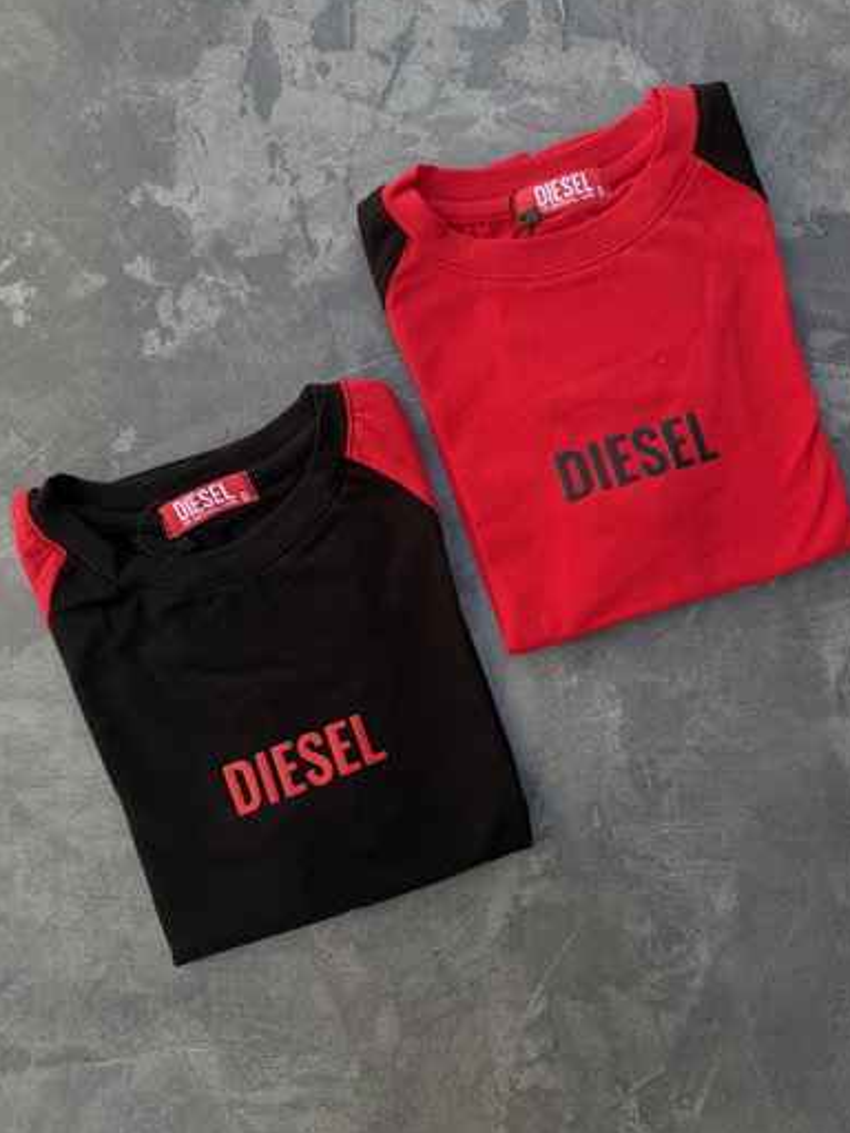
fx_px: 819
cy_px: 563
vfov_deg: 69.4
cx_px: 438
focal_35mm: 25
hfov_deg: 54.9
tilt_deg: -88.3
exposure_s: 1/589
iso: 80
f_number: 1.78
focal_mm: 6.76
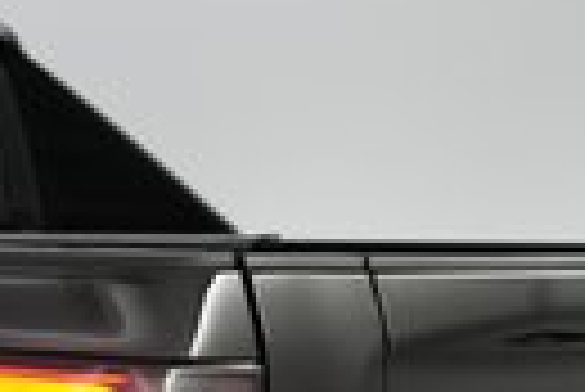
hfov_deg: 16.2
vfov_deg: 11.2
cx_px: -230
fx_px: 1920
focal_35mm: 118
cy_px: 568
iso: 1600
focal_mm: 24
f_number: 3.2
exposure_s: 1/160
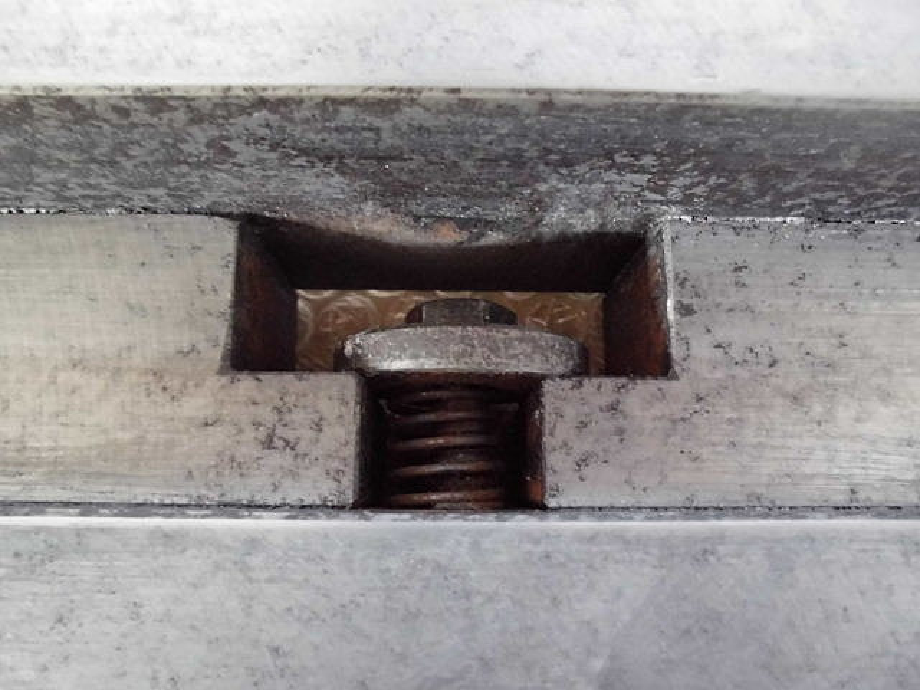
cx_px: 460
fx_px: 691
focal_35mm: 26
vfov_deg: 53.1
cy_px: 345
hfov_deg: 67.3
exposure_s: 1/15
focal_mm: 4.6
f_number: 3.5
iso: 800
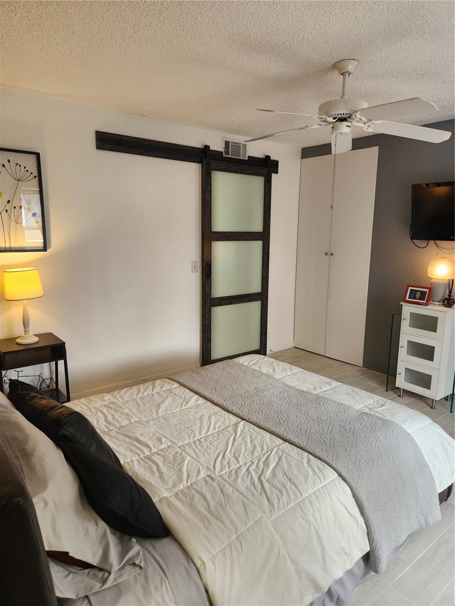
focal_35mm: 23
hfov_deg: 58.9
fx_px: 403
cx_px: 228
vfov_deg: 73.9
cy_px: 303
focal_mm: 5.4
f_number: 1.8
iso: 200
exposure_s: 1/120
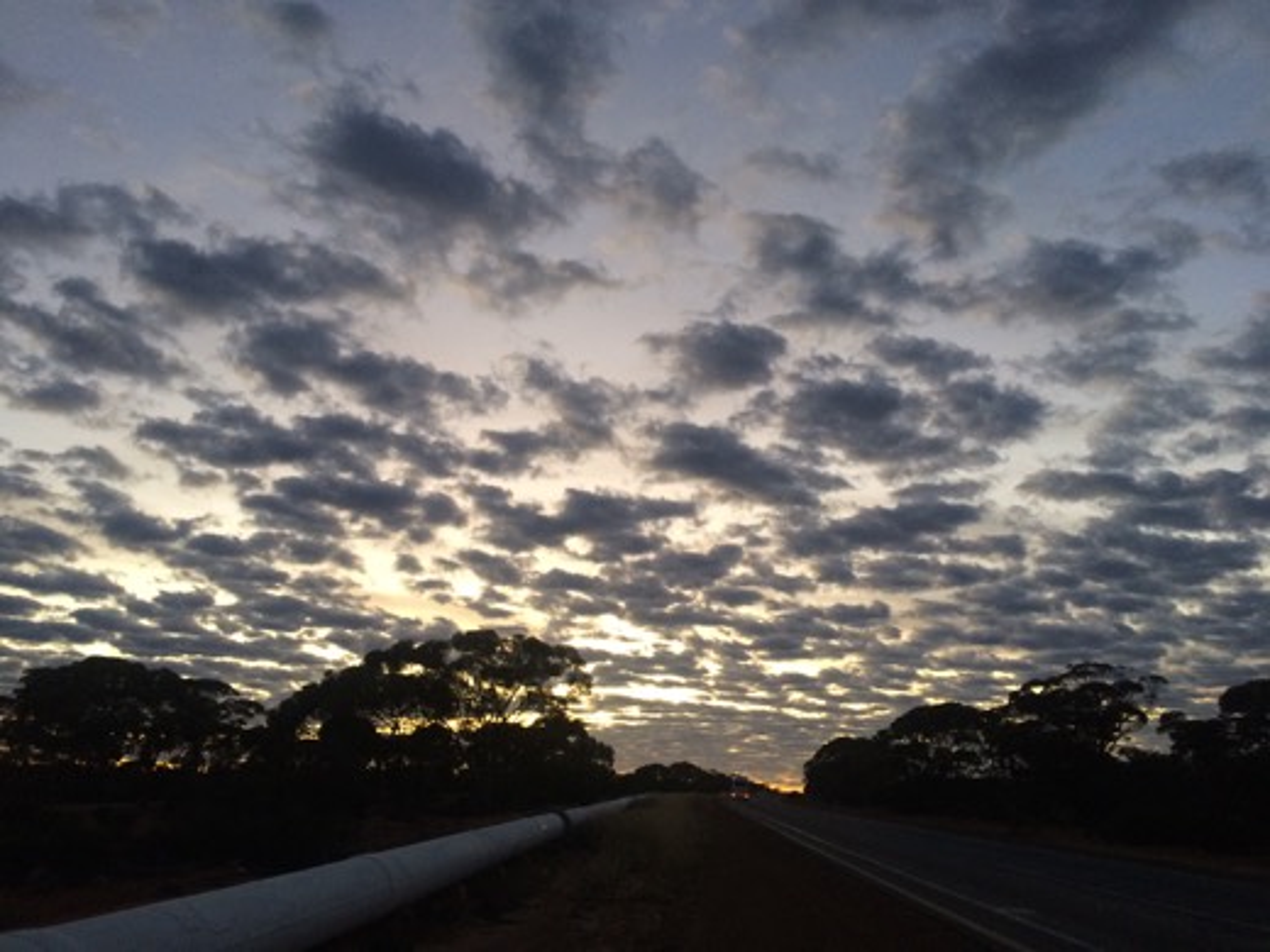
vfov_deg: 48.2
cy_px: 476
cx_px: 635
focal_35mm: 29
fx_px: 1064
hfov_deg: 61.7
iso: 64
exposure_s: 1/30
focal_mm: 4.15
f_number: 2.2
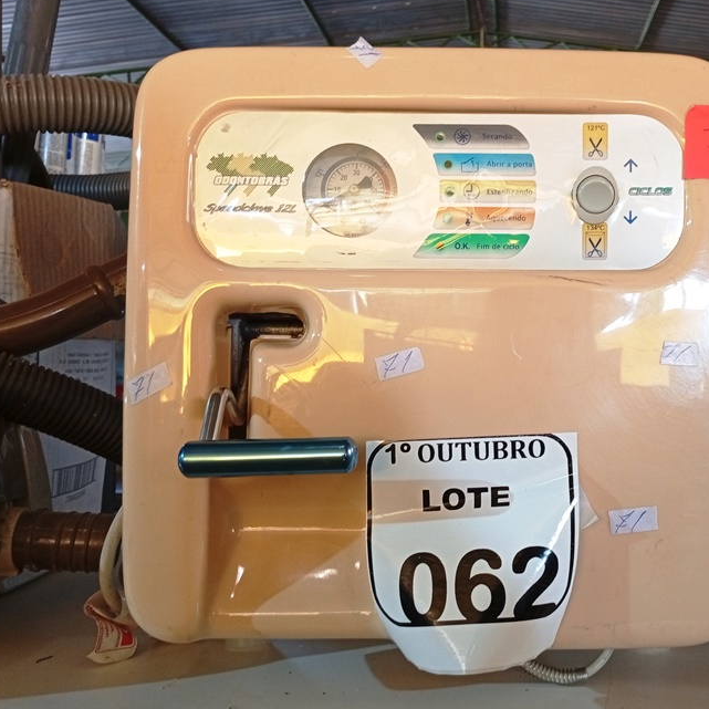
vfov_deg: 43.9
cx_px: 498
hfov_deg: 43.0
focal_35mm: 38
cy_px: 355
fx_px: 881
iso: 630
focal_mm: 3.98
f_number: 1.8
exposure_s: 1/30
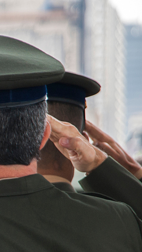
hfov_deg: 2.5
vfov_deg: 4.4
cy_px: 168
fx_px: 3283
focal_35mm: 490
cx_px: -143
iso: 400
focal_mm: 125
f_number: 5.6
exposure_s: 1/200
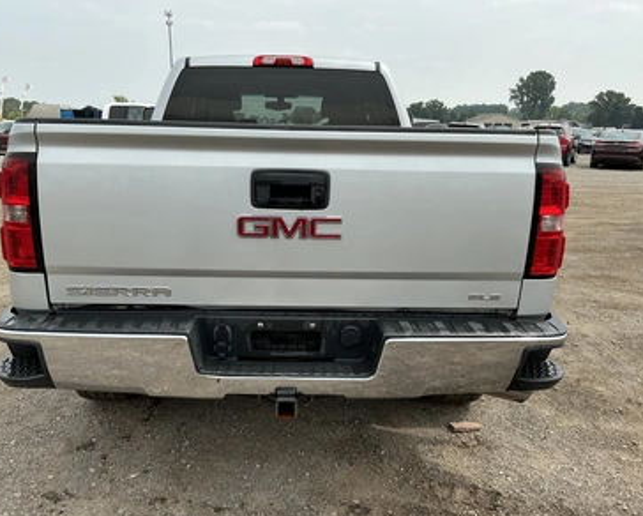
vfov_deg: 48.6
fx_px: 572
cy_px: 263
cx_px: 299
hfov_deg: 58.7
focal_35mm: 30
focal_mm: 3
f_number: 1.8
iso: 25
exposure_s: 1/1311
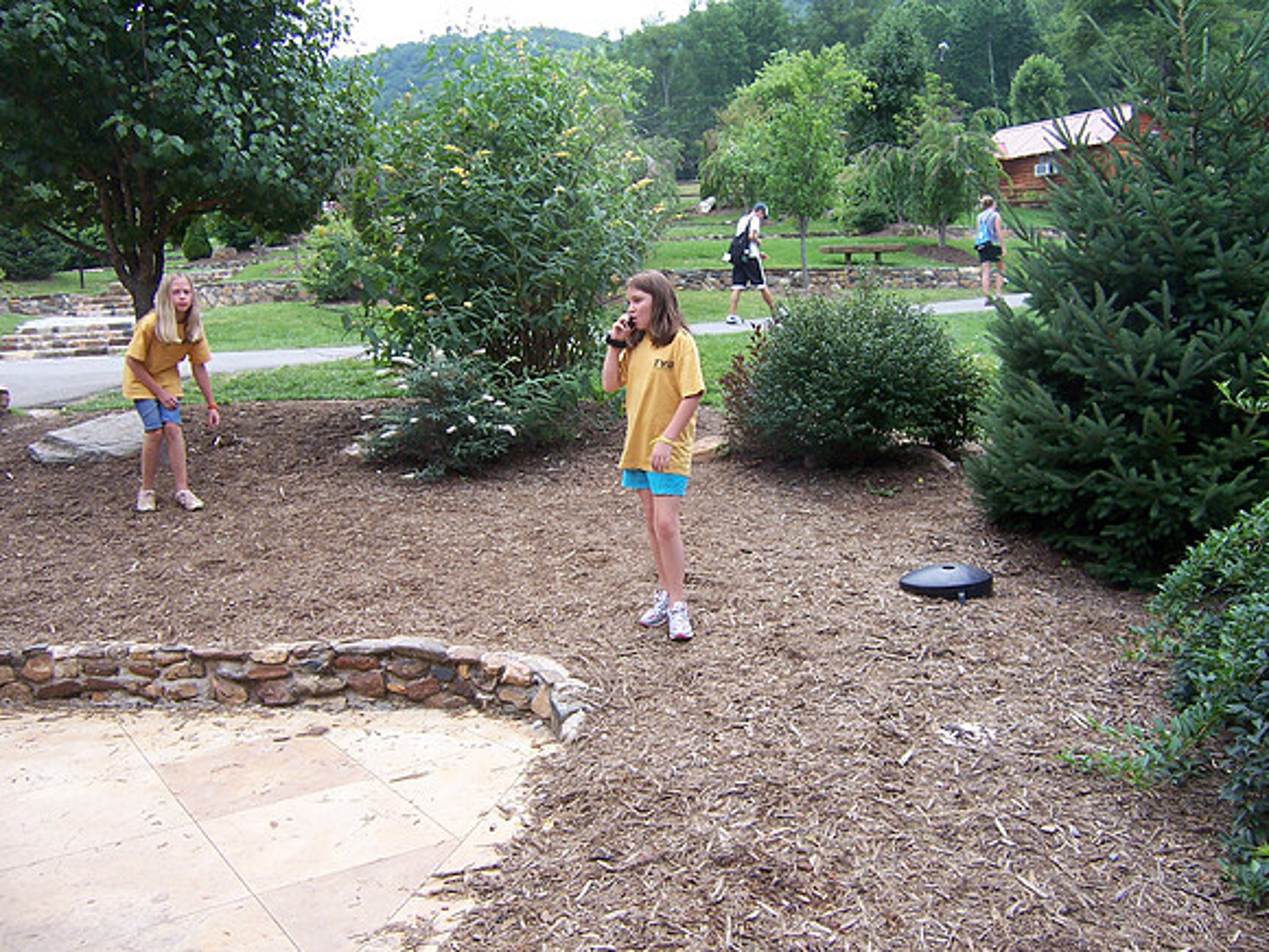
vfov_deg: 42.9
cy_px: 476
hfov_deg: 55.4
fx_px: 1210
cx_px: 634
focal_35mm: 33
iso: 80
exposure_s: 1/250
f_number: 3.4
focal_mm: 5.5
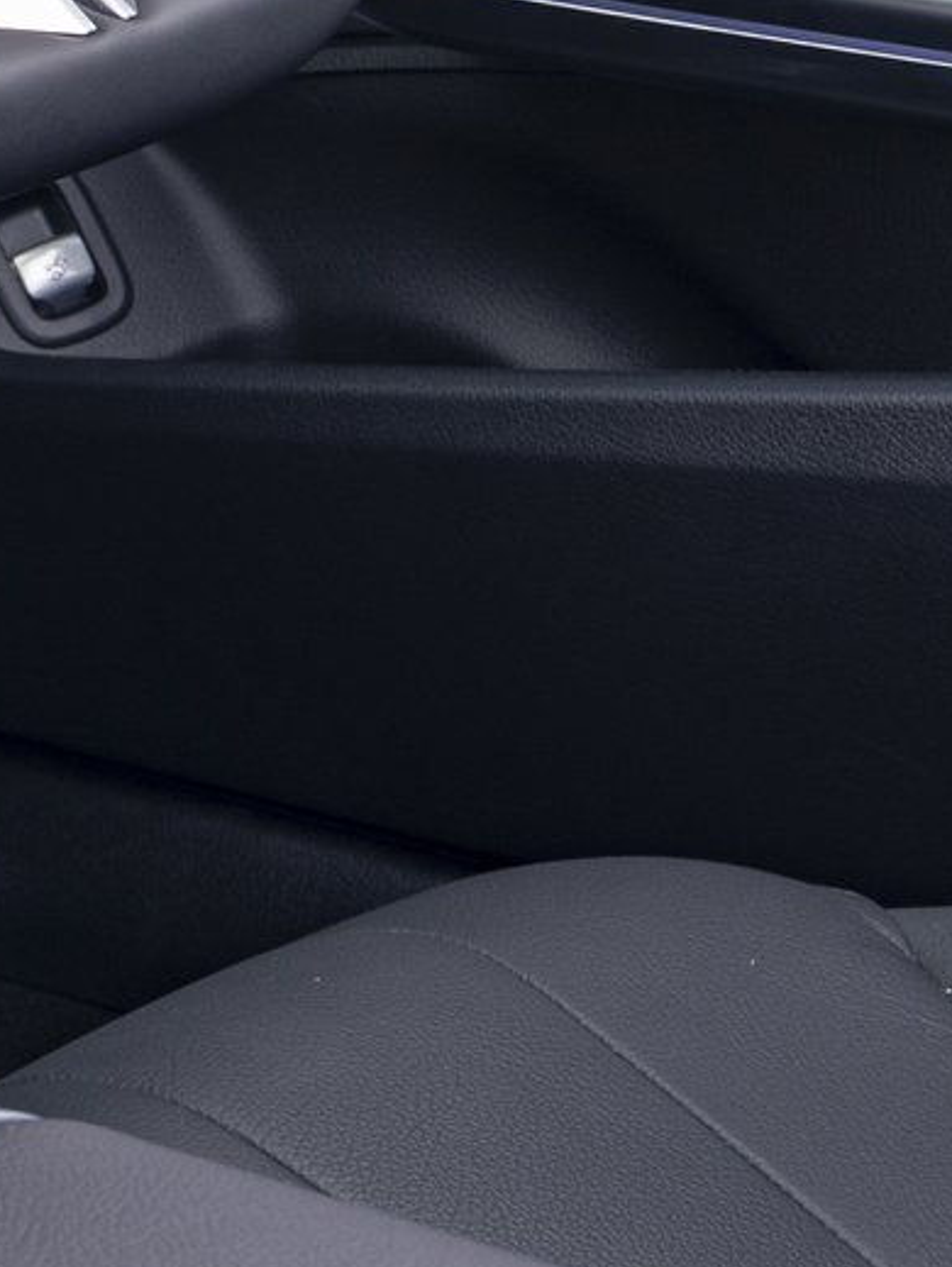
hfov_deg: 8.4
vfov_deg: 12.1
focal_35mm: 162
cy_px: 96
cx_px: -1318
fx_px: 5933
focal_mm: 35
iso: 250
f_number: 8
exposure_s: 1/8
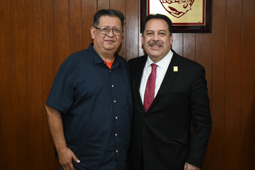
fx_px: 404
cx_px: 128
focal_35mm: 57
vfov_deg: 23.8
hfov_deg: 35.1
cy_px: 85
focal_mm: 38
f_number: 4.2
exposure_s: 1/125
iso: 2500
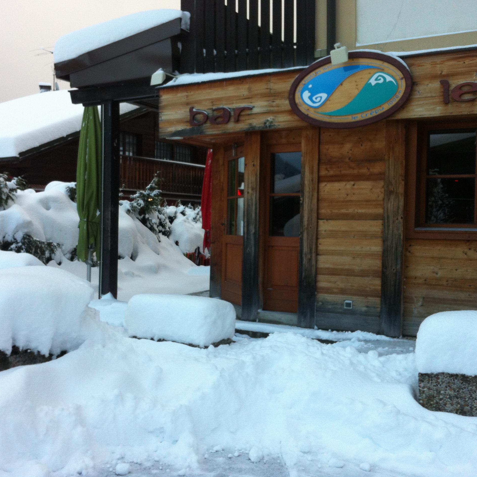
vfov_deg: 40.0
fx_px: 655
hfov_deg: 39.8
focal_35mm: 42
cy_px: 237
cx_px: 178
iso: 80
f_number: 2.8
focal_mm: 3.85
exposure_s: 1/120
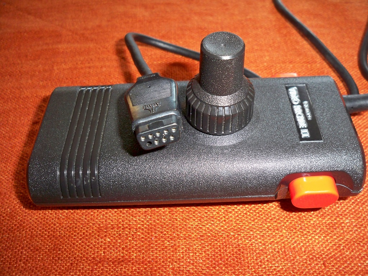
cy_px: 138
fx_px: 372
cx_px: 184
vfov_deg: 40.7
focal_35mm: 35
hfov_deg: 52.6
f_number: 3.1
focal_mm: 6.3
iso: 200
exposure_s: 1/60
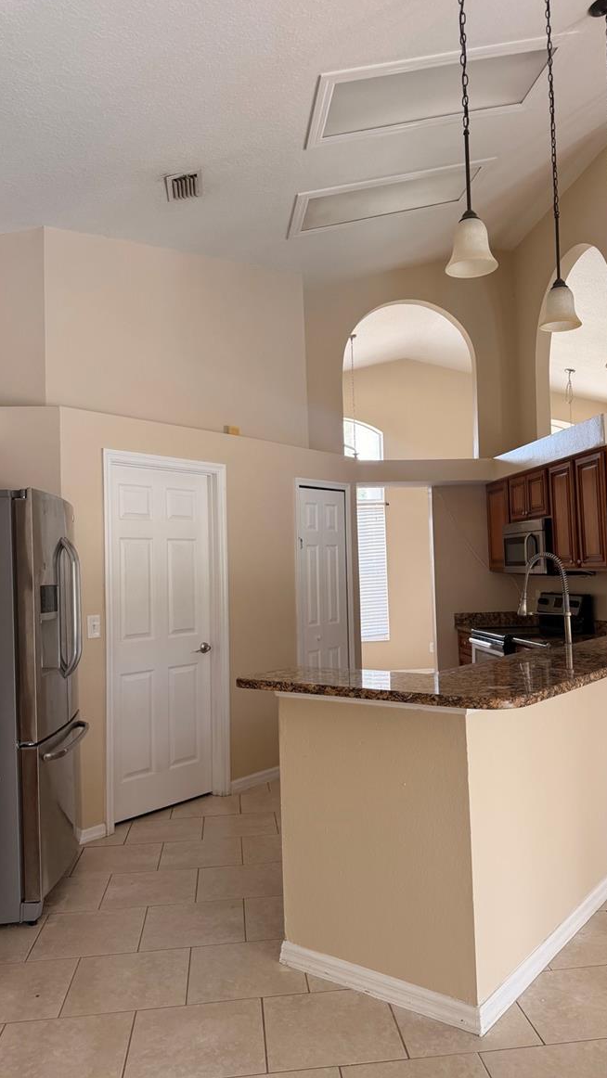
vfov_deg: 69.9
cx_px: 326
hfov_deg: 42.9
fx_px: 772
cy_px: 537
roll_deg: +1.6
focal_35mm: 27
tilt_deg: +1.2
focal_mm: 6.76
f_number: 1.78
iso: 125
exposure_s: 1/121
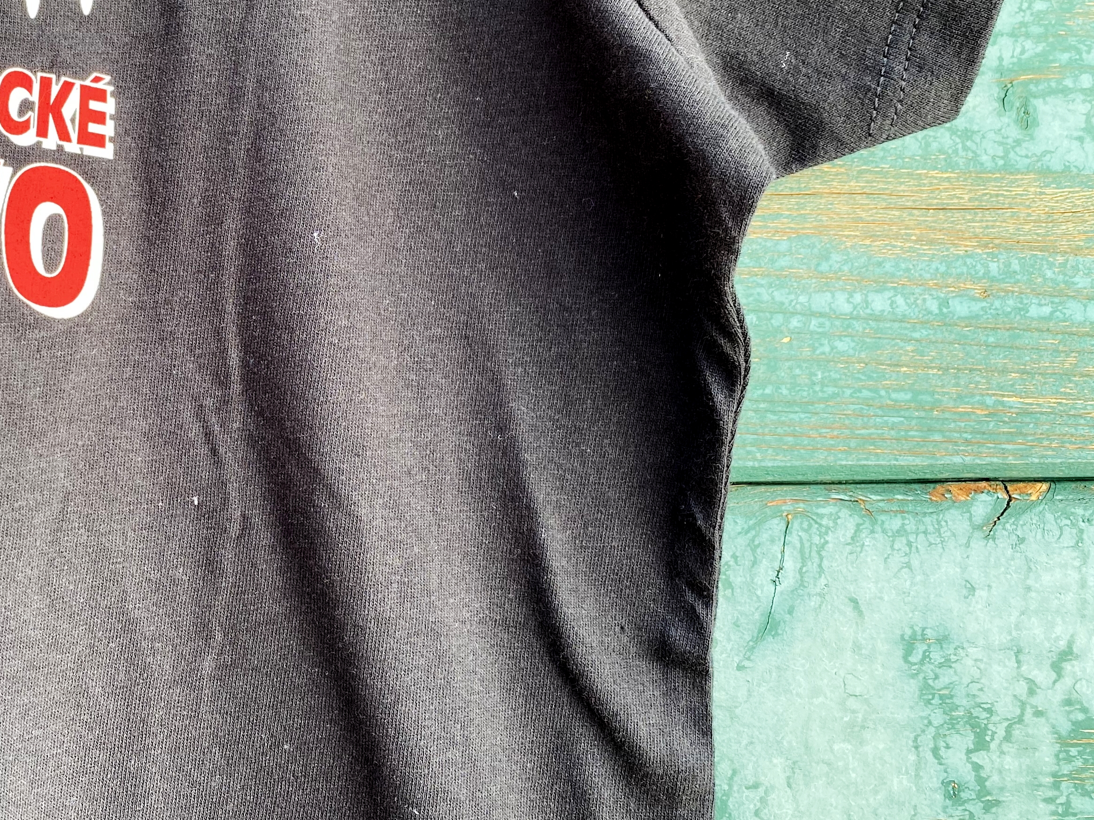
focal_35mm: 45
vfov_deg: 31.9
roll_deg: +0.9
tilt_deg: +7.1
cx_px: 214
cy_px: 262
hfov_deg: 40.3
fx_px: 1422
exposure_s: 1/230
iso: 32
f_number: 1.8
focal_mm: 4.25
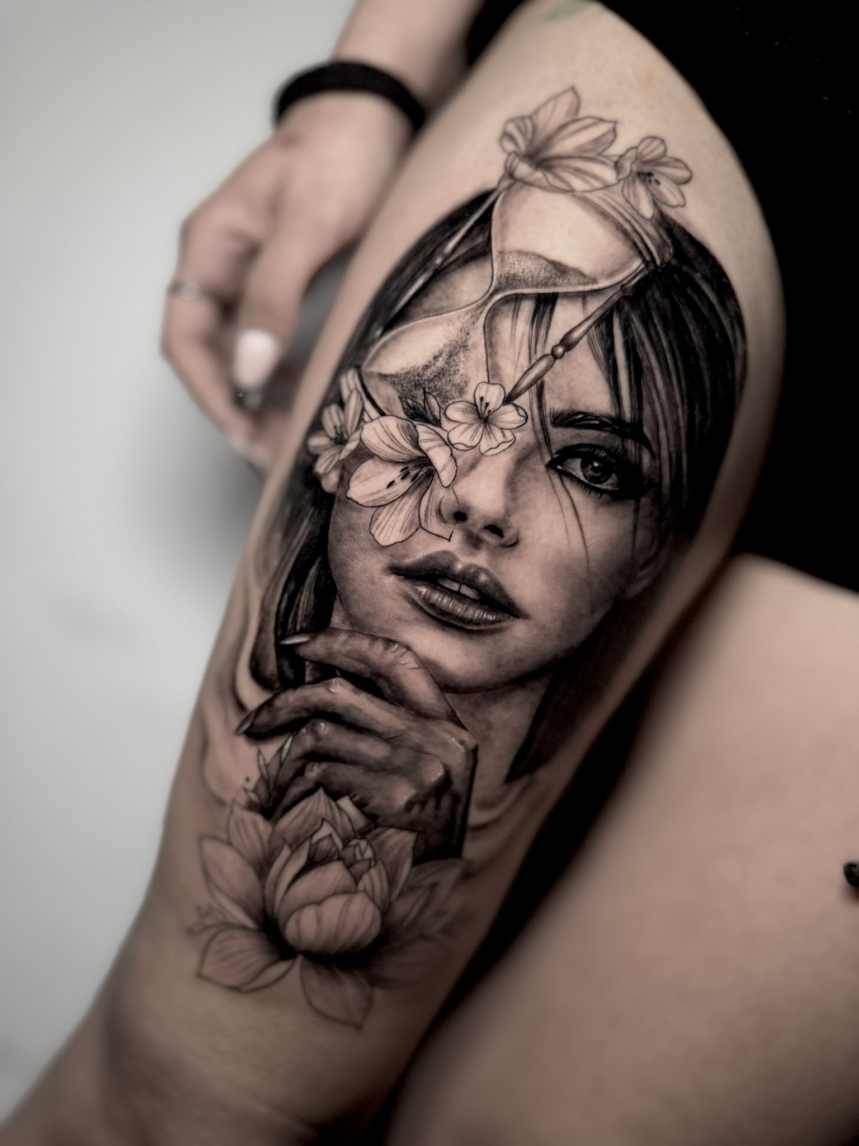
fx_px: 794
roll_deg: -31.0
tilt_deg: -1.3
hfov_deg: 56.8
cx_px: 430
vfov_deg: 71.6
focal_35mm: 24
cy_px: 573
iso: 640
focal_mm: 6.76
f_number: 1.78
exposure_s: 1/49
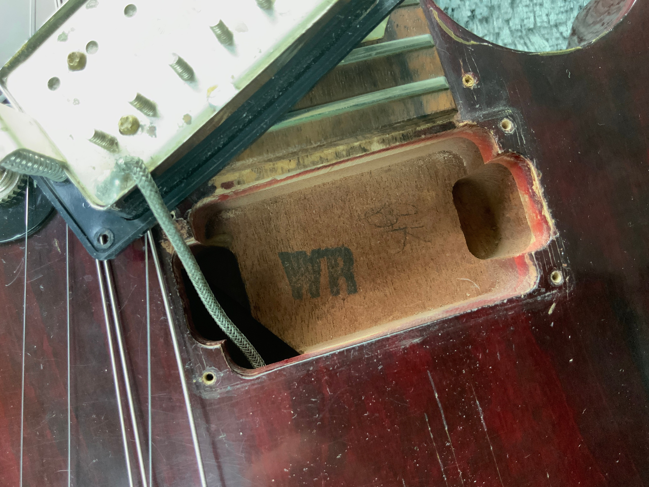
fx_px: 544
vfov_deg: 48.2
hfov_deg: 61.7
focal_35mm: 29
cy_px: 244
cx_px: 324
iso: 250
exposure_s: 1/33
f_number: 1.8
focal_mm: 3
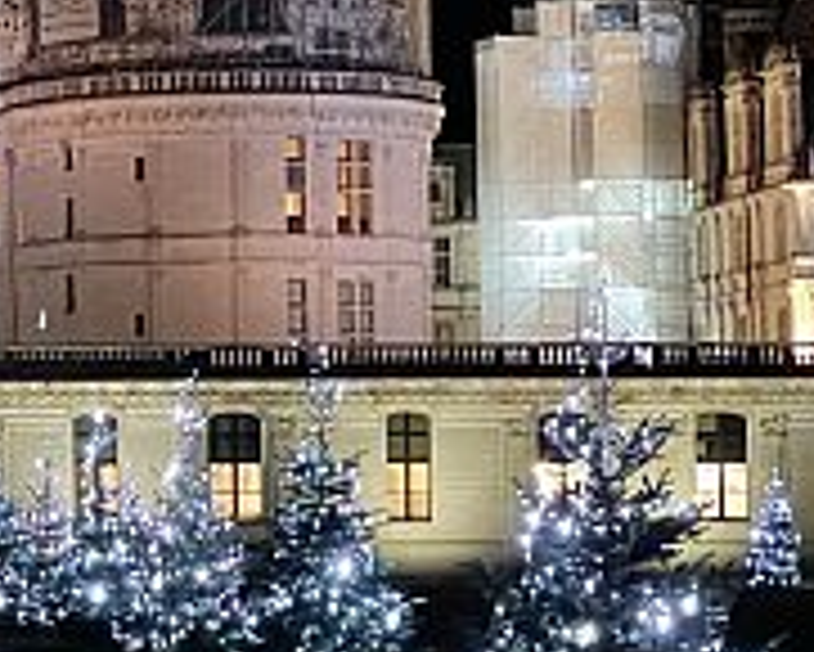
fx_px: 4387
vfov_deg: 8.5
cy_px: 157
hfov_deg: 10.4
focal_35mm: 182
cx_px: -144
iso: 1250
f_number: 2
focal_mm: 6
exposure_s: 1/25
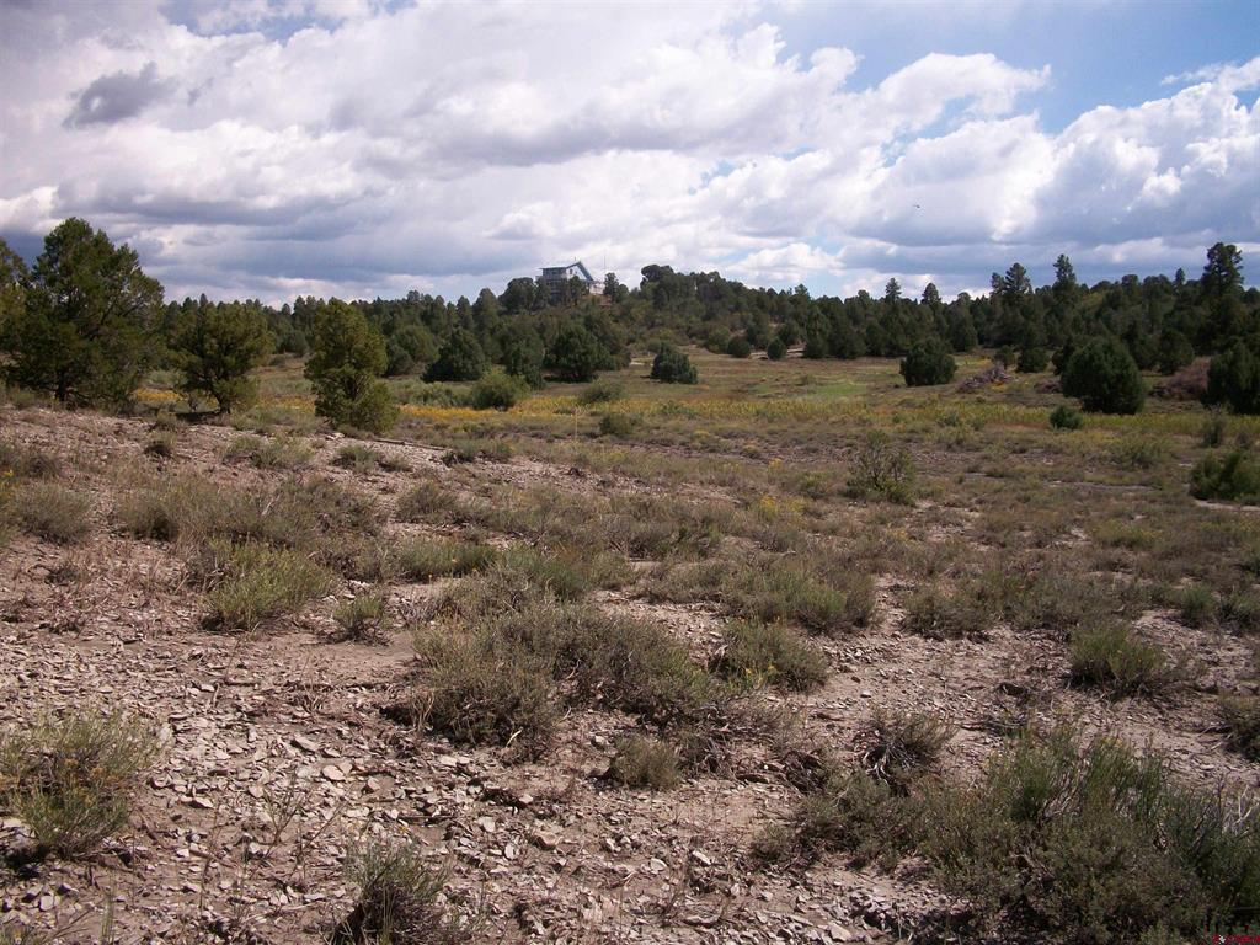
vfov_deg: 40.7
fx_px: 1274
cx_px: 630
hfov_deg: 52.6
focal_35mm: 35
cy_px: 472
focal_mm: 6.3
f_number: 5.6
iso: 80
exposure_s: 1/500
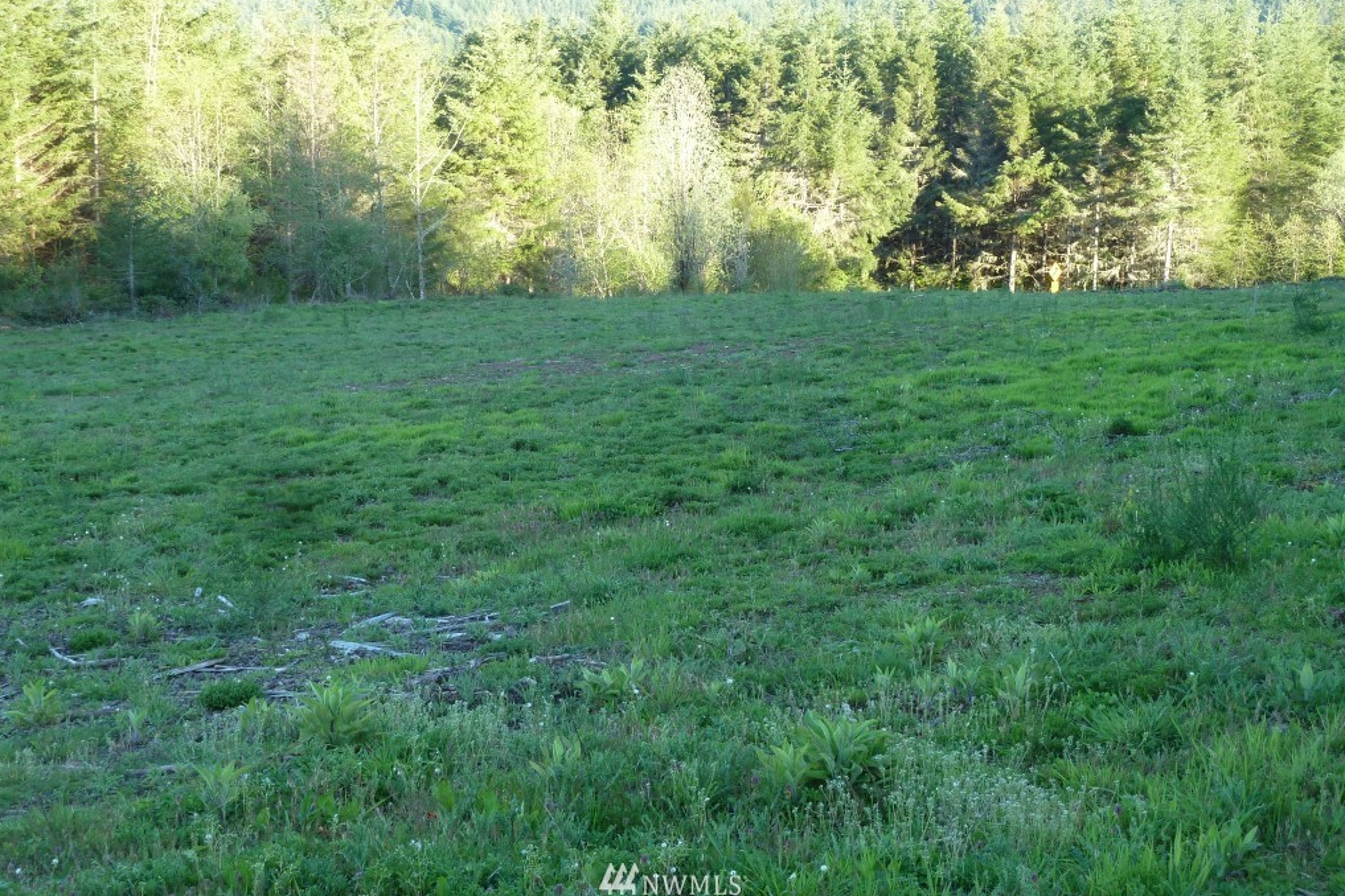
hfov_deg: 30.5
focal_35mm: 66
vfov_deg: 20.6
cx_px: 673
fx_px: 2466
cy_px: 422
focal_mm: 10.3
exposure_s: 1/50
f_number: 4
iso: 80
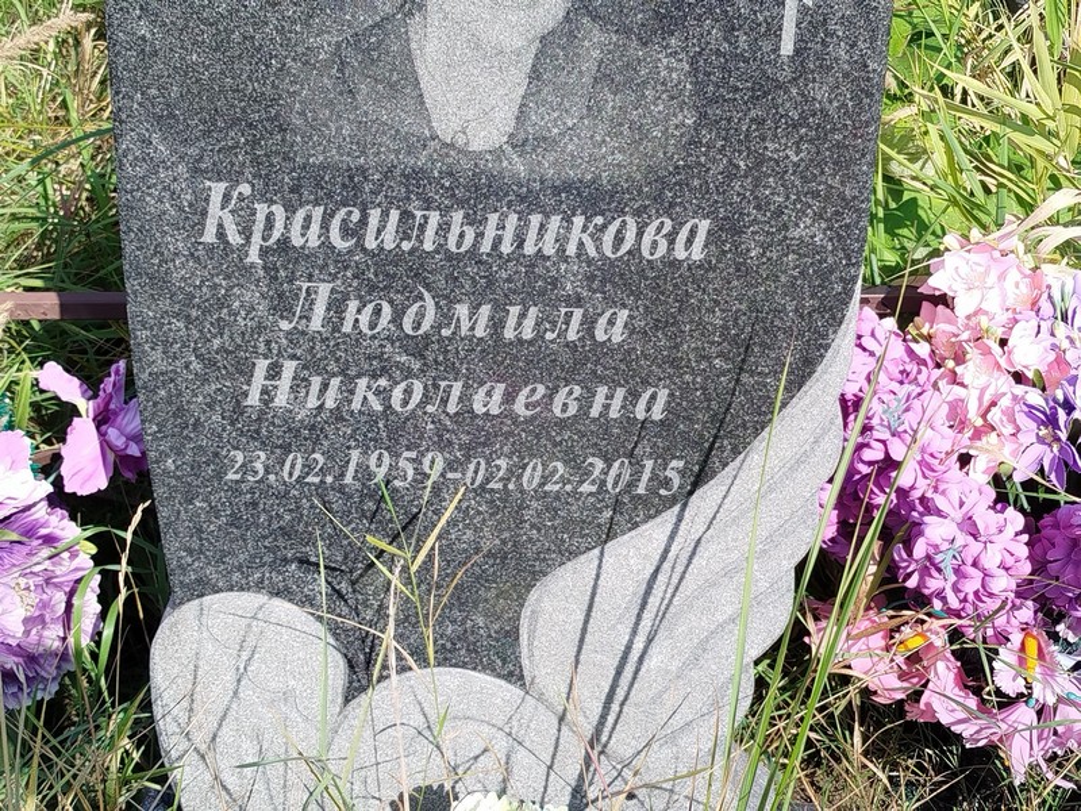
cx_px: 540
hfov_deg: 31.2
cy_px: 406
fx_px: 1936
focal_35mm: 62
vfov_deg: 23.7
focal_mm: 5.31
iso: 50
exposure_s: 1/634
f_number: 1.7
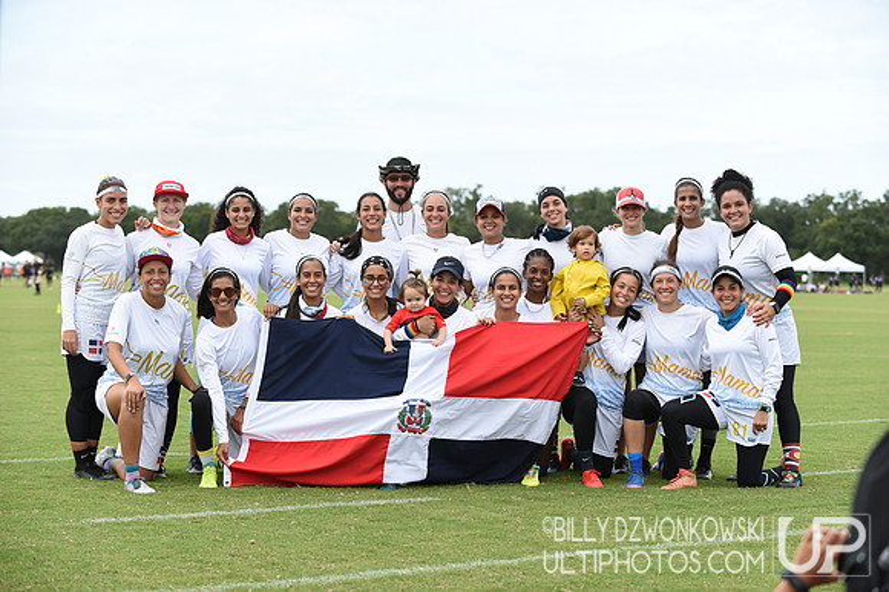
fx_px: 2024
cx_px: 444
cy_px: 296
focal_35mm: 82
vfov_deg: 16.6
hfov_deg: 24.8
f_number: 4.5
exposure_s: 1/400
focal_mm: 82
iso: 100
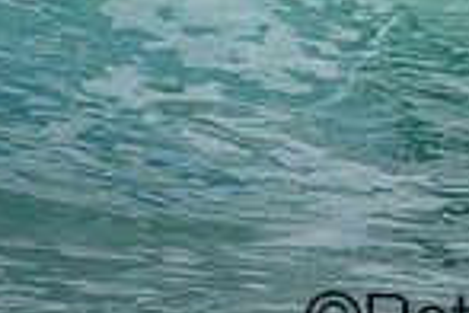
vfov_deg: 0.4
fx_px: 41073
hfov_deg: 0.7
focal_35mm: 3153
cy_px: -209
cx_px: 552
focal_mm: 800
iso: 1100
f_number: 6.3
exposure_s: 1/2000
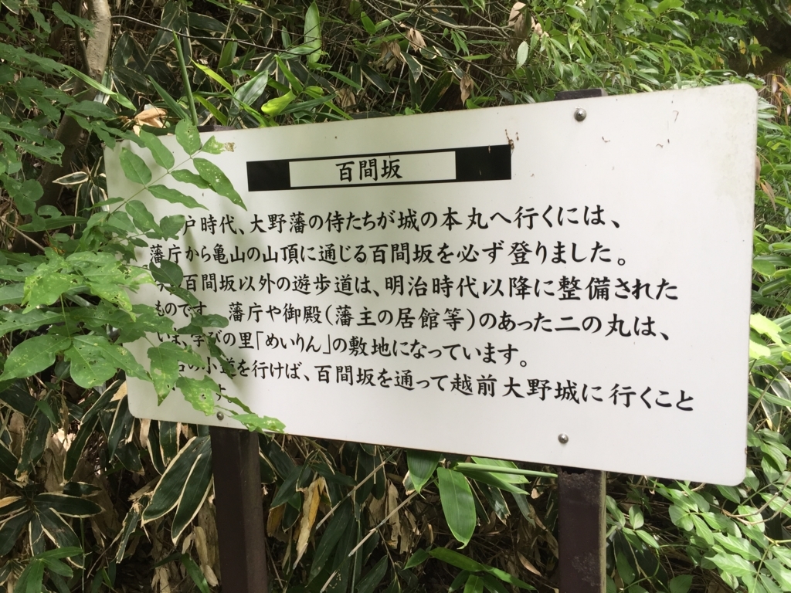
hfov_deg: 61.7
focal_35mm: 29
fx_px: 663
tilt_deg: -7.3
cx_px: 396
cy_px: 296
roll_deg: +0.7
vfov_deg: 48.2
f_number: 2.2
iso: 32
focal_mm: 4.15
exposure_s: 1/60
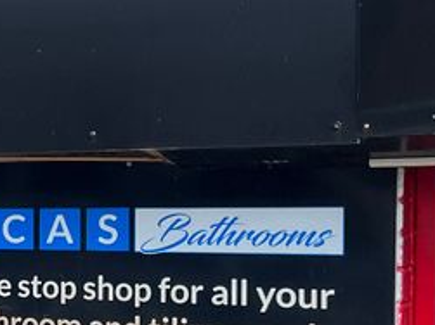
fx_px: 1444
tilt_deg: +1.0
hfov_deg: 14.6
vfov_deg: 12.9
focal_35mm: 115
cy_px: 219
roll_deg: -0.6
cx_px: -395
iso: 50
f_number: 1.6
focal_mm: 5.1
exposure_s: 1/1497
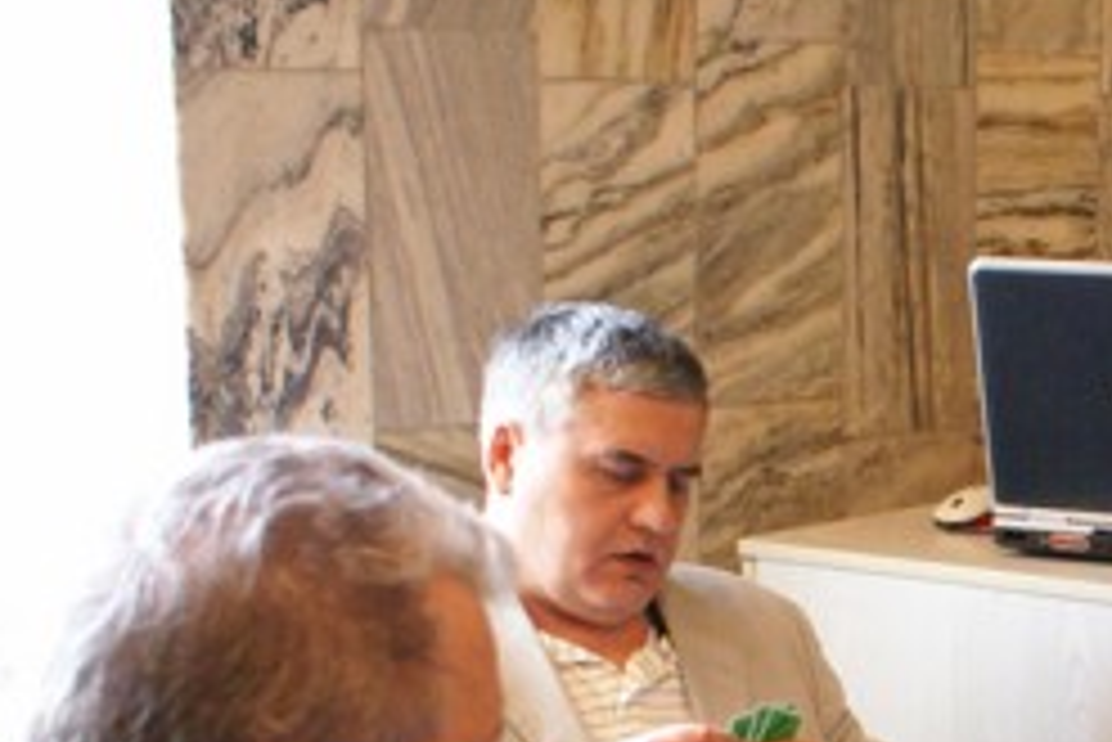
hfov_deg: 22.1
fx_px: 2627
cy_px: 850
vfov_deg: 15.6
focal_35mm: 85
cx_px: 1328
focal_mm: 20
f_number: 4
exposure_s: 1/20
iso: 800
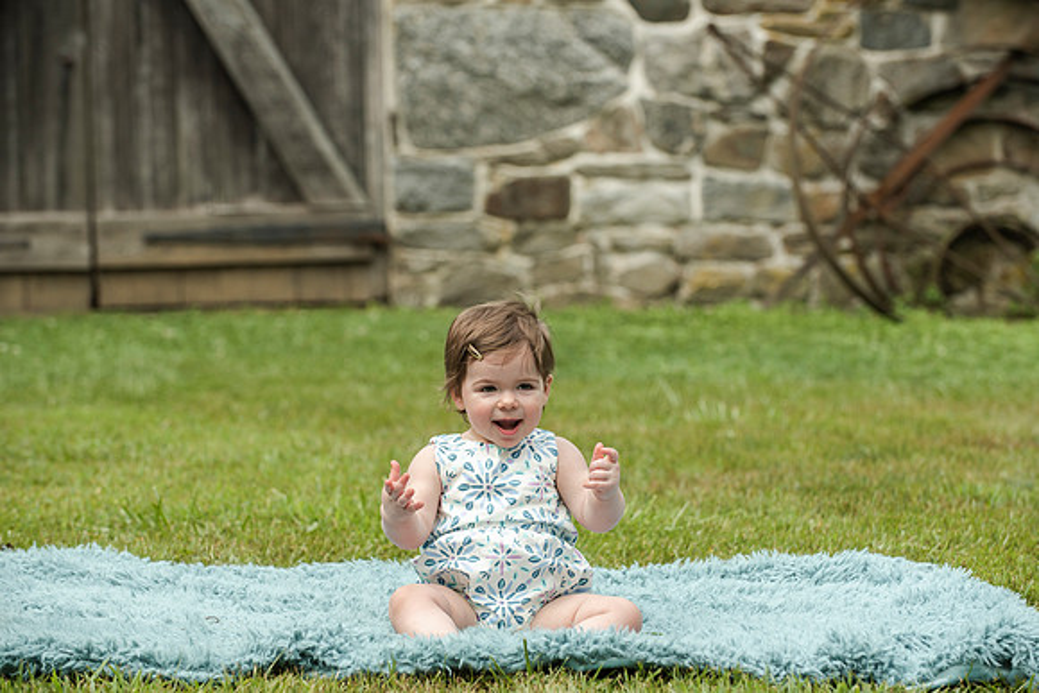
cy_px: 360
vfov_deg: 10.6
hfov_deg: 15.8
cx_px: 529
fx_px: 3751
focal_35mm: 130
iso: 400
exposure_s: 1/1250
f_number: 5.6
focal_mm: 125
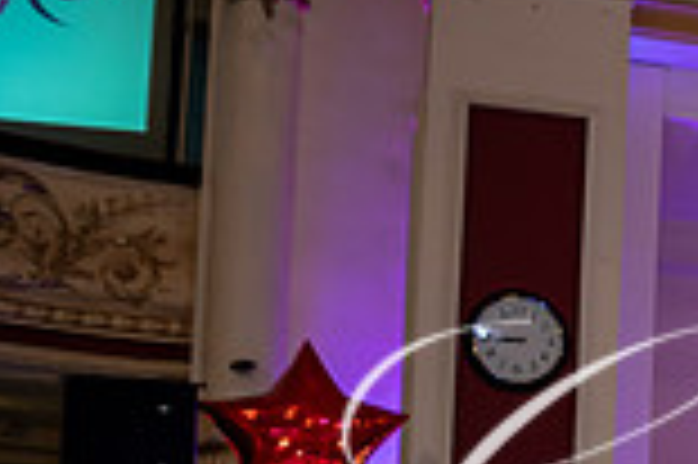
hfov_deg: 17.5
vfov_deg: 13.6
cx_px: 1221
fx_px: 1879
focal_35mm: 97
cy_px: 585
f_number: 4
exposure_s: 1/125
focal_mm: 24
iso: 1000
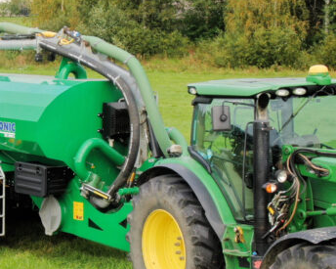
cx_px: 63
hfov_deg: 17.5
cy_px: 165
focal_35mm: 109
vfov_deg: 14.1
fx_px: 1084
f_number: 3.8
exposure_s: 1/200
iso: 100
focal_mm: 8.6
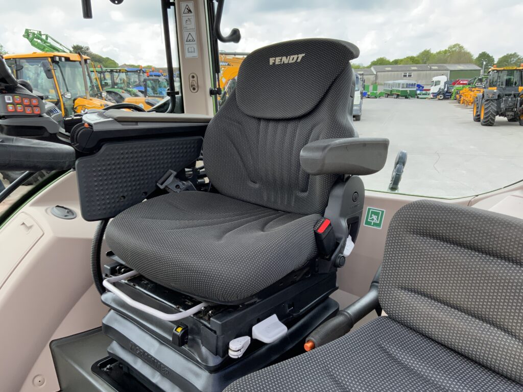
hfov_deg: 61.7
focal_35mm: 29
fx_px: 438
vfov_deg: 48.2
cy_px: 196
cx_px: 262
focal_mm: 3
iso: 16
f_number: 1.8
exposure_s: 1/234
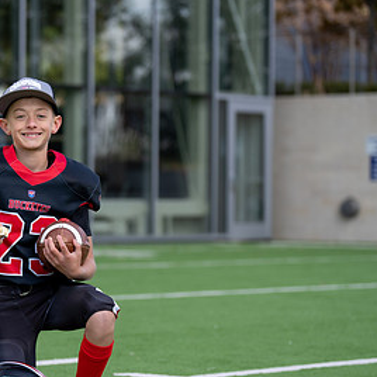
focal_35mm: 163
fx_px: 2008
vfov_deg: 10.7
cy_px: 246
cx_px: 30
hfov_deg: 10.7
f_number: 2.8
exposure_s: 1/500
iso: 100
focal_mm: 87
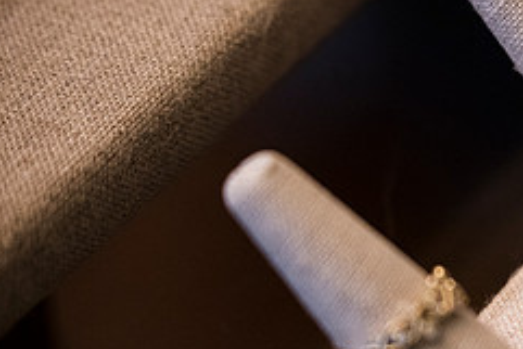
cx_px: 616
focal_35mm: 361
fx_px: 5247
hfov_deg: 5.7
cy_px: 309
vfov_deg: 3.8
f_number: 3.2
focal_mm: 150
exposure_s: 1/125
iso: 1600
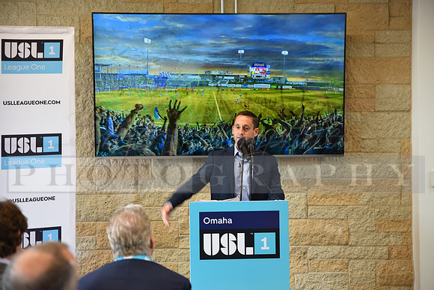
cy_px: 145
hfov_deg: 28.8
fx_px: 844
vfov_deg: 19.5
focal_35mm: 70
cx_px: 217
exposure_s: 1/60
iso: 400
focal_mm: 70
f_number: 2.8
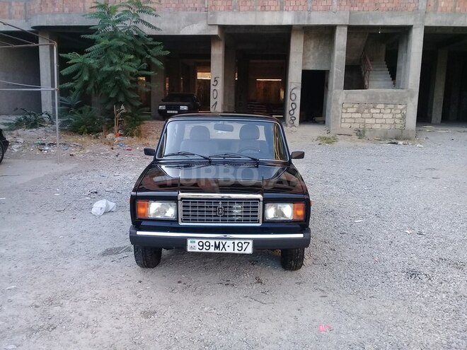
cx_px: 234
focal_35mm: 31
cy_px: 175
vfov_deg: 45.4
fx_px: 418
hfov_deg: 58.4
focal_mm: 3.3
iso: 50
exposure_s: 1/114
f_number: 2.2
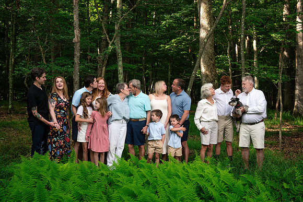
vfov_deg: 29.9
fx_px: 379
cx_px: 152
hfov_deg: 43.6
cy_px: 101
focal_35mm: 45
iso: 800
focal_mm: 45
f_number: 7.1
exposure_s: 1/320
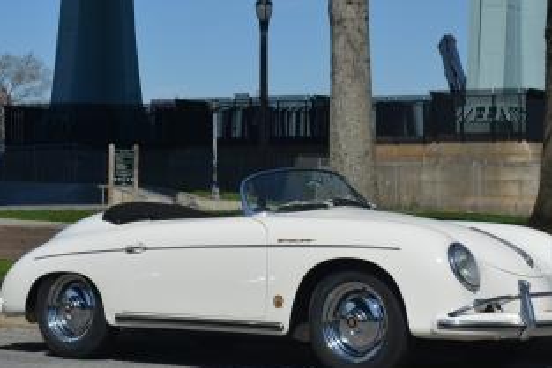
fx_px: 1484
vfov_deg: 14.2
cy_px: 149
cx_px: 303
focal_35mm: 97
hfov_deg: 21.1
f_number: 9
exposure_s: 1/320
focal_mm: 45
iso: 100
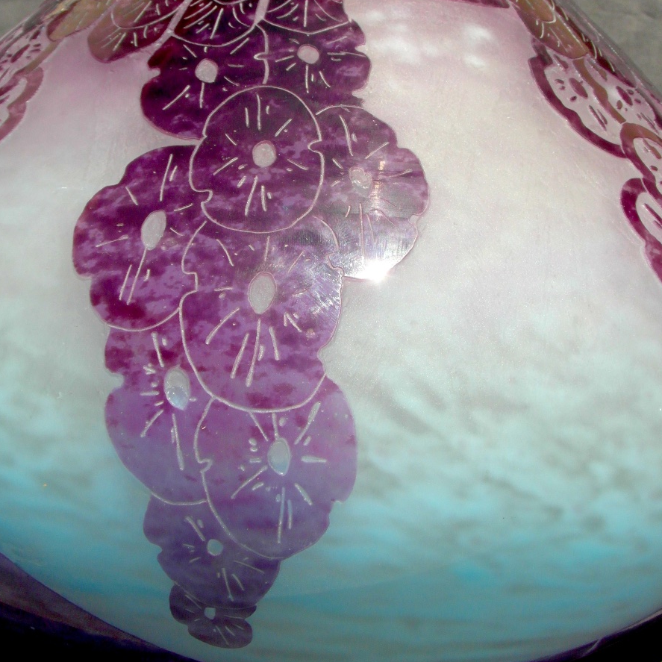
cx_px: 332
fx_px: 1060
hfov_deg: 34.7
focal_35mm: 49
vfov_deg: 34.4
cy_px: 229
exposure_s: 1/350
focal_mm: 6.8
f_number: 5.8
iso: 80
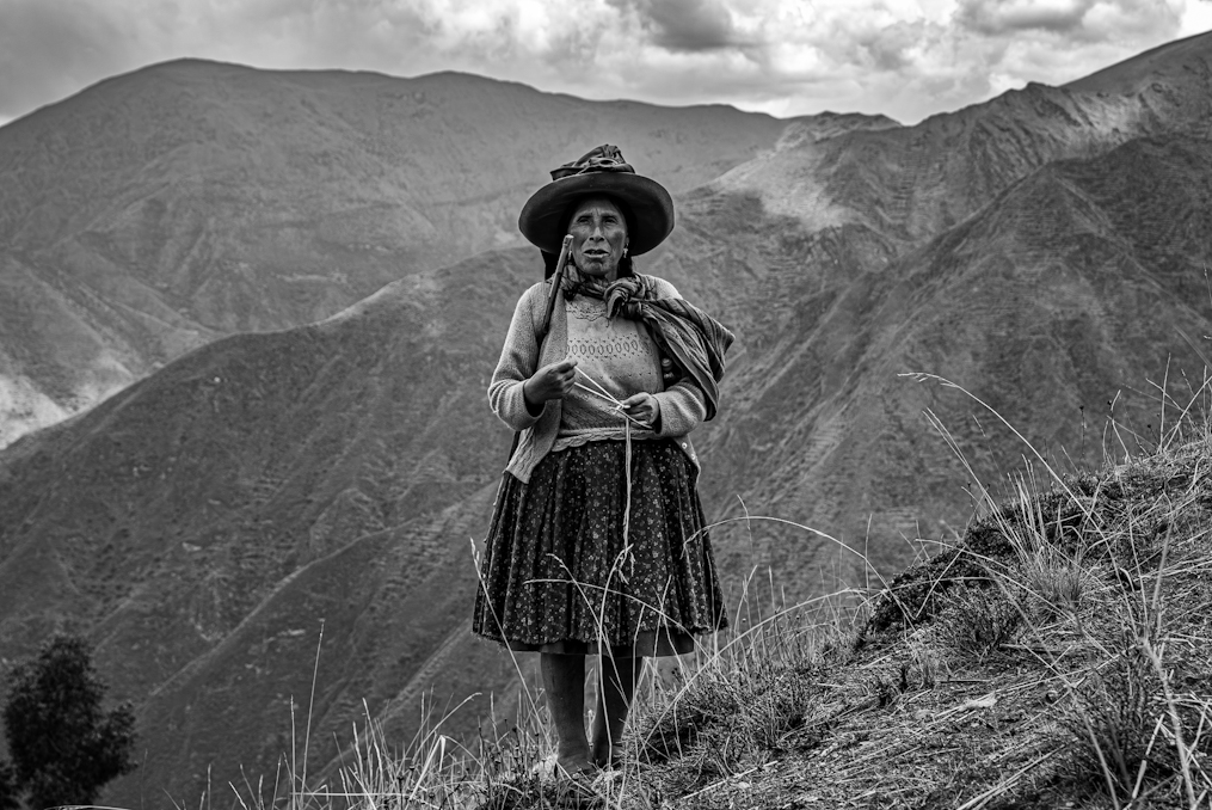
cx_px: 533
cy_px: 476
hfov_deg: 26.0
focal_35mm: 78
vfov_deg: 17.5
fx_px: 2627
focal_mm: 66
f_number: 8
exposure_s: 1/160
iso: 200
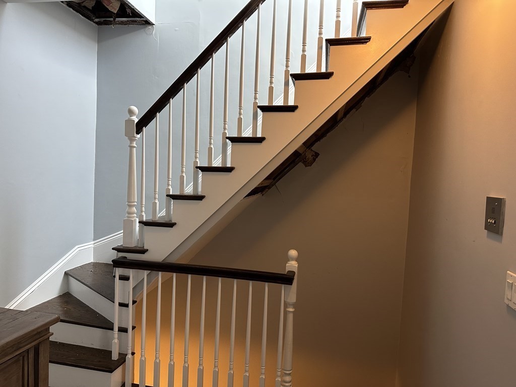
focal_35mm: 24
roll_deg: -2.7
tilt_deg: -4.2
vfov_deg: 56.8
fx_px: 358
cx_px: 258
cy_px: 194
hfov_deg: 71.6
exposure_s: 1/60
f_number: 1.78
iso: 200
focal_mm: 6.86
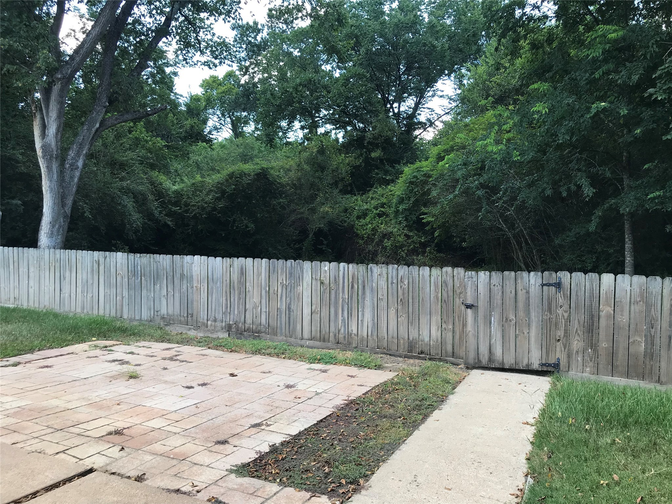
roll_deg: -0.4
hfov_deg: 63.4
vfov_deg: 49.7
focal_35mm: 28
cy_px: 252
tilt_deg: -3.0
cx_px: 336
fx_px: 544
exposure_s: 1/259
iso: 20
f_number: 1.8
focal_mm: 3.99
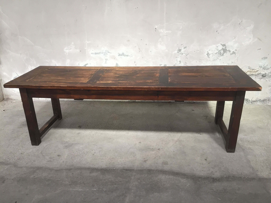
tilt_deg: -23.1
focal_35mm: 29
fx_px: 227
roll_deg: +0.8
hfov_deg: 61.7
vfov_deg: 48.2
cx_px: 136
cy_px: 102
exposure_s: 1/33
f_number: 2.2
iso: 40
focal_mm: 4.15
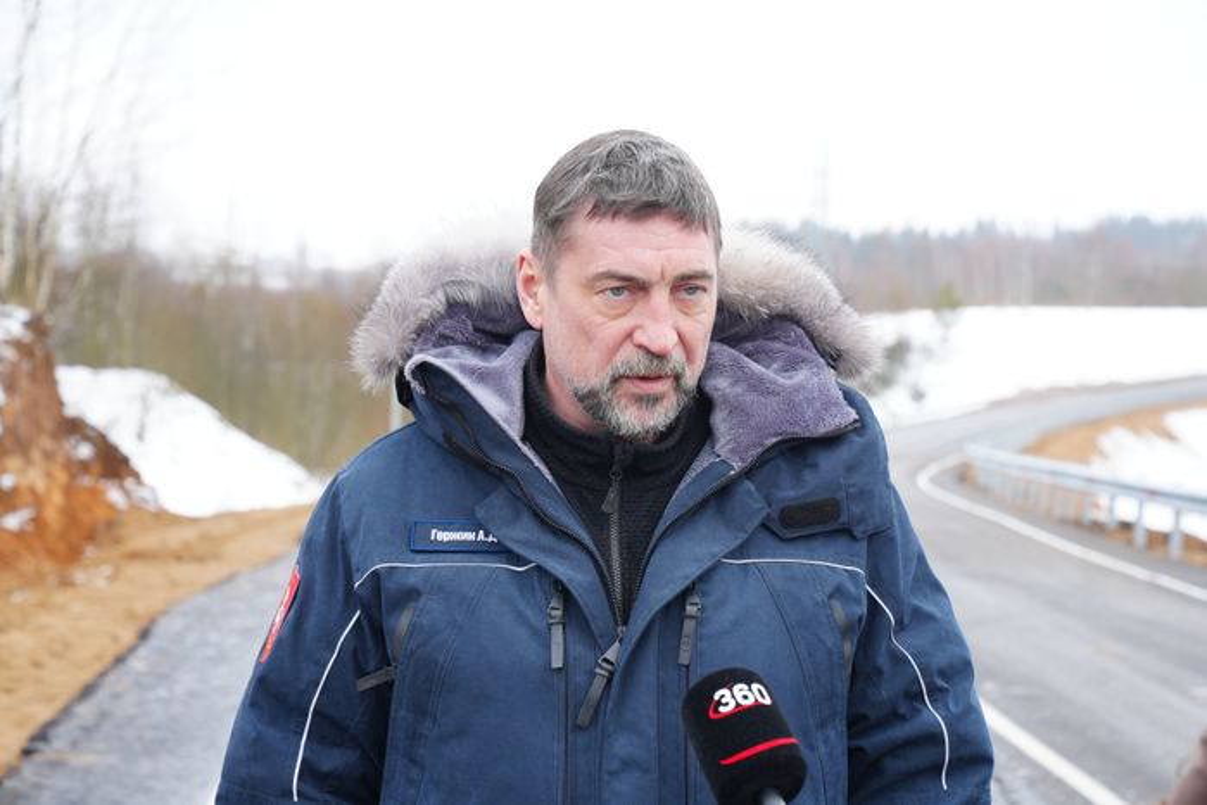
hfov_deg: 28.8
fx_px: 2347
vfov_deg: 19.5
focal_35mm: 70
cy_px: 402
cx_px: 604
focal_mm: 70
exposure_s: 1/100
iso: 800
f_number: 5.6
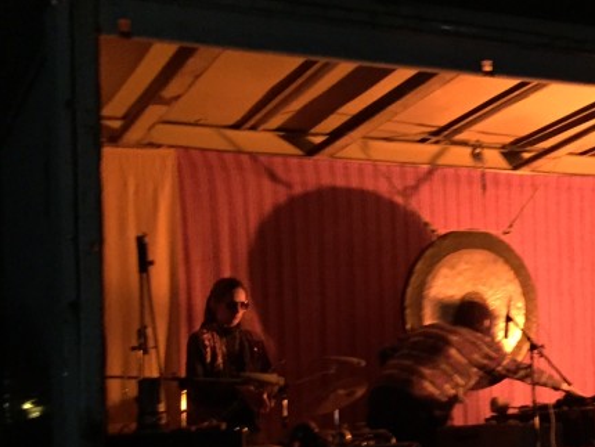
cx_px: 530
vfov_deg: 21.2
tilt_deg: +6.5
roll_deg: +2.9
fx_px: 1187
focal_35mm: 69
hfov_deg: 27.2
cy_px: 322
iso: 500
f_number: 2.2
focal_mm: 4.15
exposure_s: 1/17
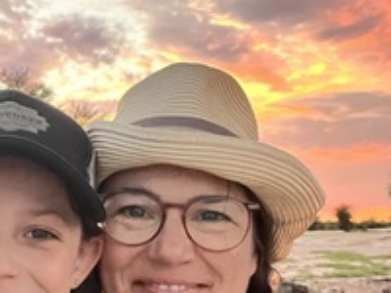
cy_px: 234
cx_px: 18
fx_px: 678
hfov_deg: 30.3
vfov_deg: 24.0
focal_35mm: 60
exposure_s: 1/60
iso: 320
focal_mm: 2.71
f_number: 2.2
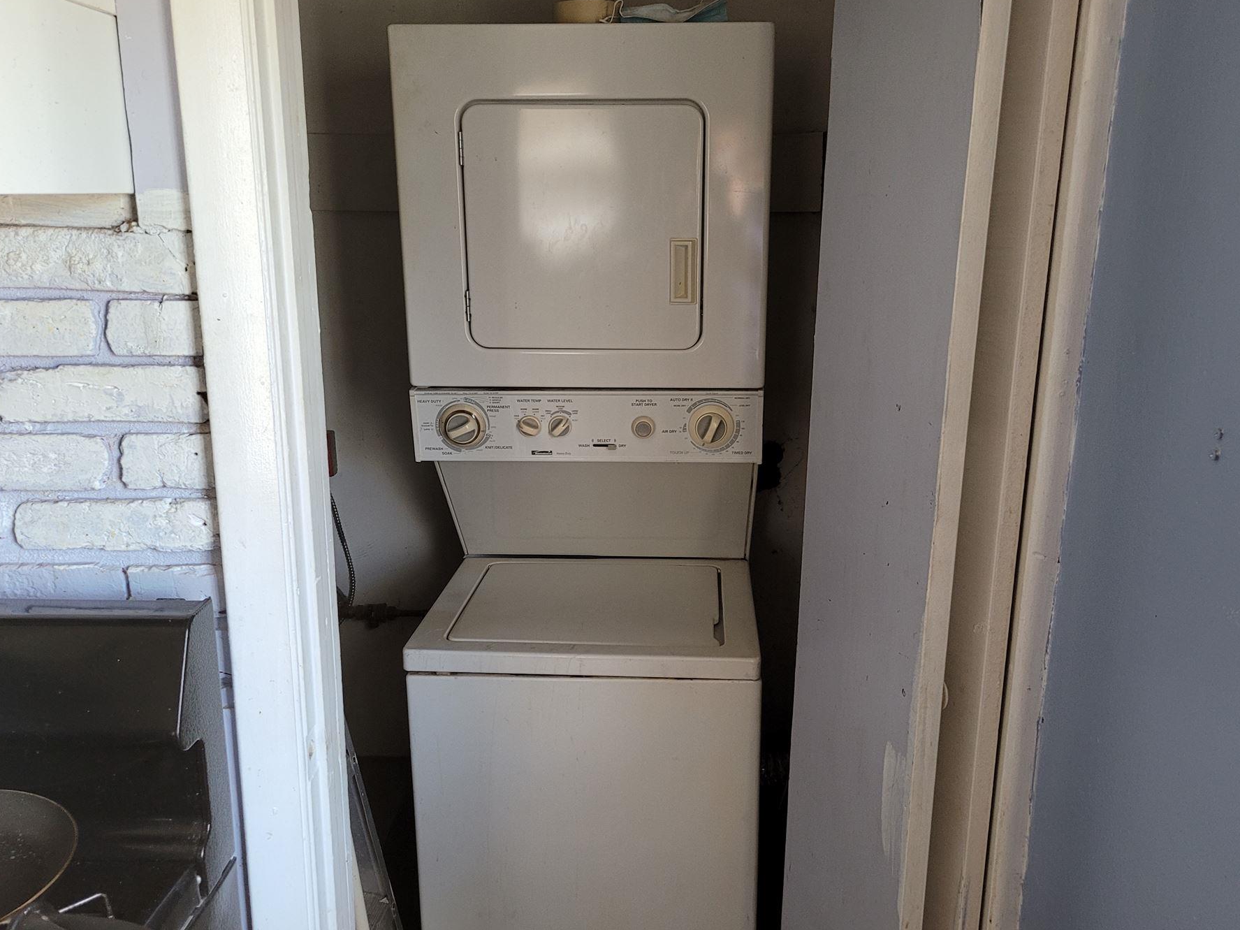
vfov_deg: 46.8
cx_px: 643
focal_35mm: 30
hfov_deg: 60.0
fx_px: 1075
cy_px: 472
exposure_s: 1/60
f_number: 1.8
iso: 200
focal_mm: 5.4
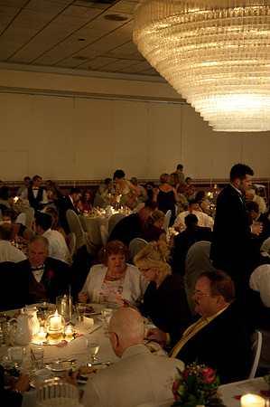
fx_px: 496
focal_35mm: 44
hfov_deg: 30.4
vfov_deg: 44.5
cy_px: 204
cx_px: 135
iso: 3200
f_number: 4
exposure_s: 1/40
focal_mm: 44
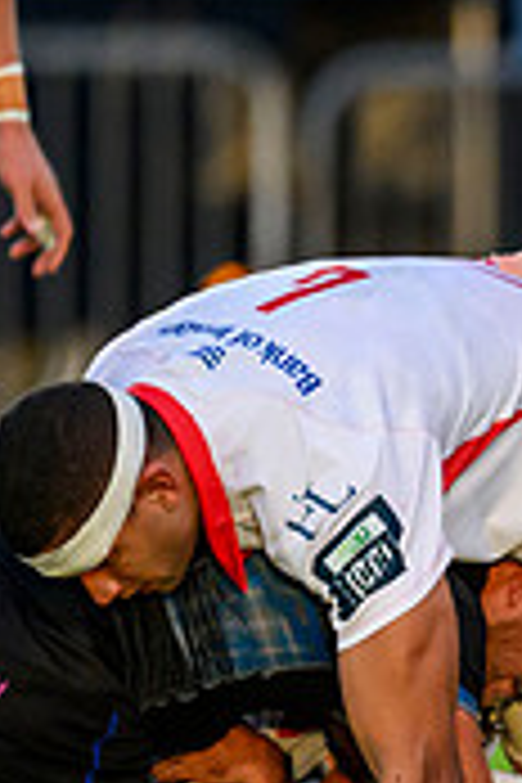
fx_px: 65571
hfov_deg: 0.5
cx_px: 1528
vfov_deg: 0.7
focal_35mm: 3015
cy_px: 500
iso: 2500
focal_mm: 560
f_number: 4
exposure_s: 1/2000
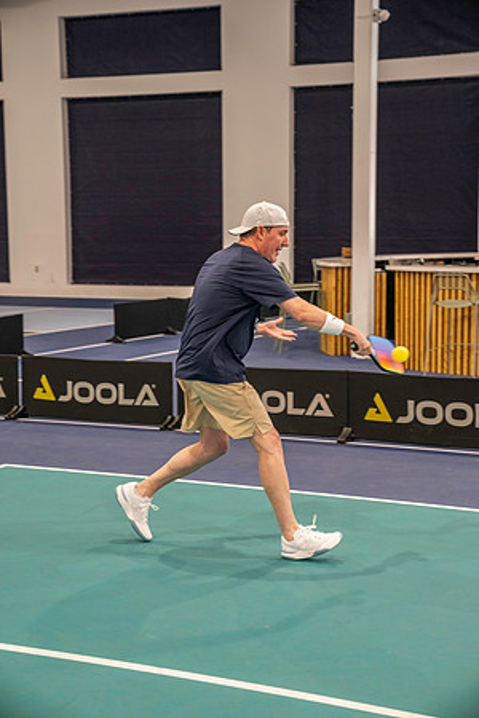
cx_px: 240
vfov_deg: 28.8
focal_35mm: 70
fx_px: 1397
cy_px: 359
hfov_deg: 19.5
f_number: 4.5
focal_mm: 70
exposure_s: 1/200
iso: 2500
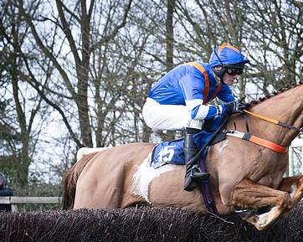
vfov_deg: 8.4
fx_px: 1649
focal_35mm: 184
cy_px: 187
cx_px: 179
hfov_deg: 10.5
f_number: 4
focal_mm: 70
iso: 400
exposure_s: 1/1000
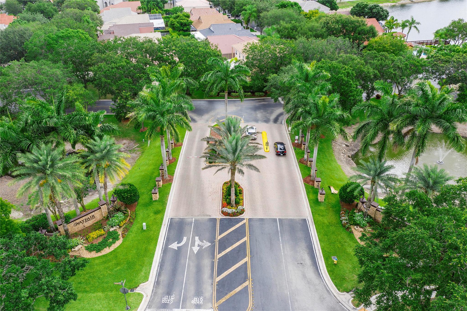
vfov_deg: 46.4
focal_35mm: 28
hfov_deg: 65.5
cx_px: 234
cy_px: 156
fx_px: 363
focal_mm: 10.26
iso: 100
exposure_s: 1/240
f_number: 5
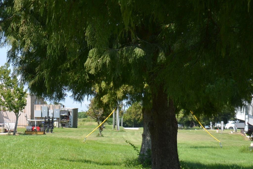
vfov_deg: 10.7
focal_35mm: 128
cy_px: 135
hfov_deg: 15.7
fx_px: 899
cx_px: -3
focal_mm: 38
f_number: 6.3
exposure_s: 1/160
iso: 100
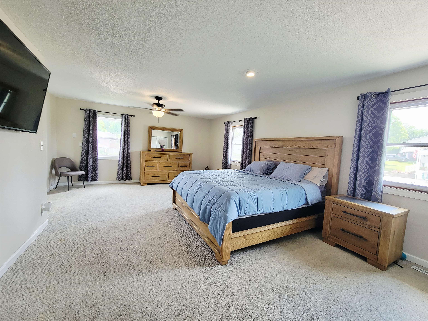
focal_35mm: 13
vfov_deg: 89.9
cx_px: 214
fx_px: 161
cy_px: 160
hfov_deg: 106.2
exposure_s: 1/60.2
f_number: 2.2
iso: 125
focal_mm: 2.2
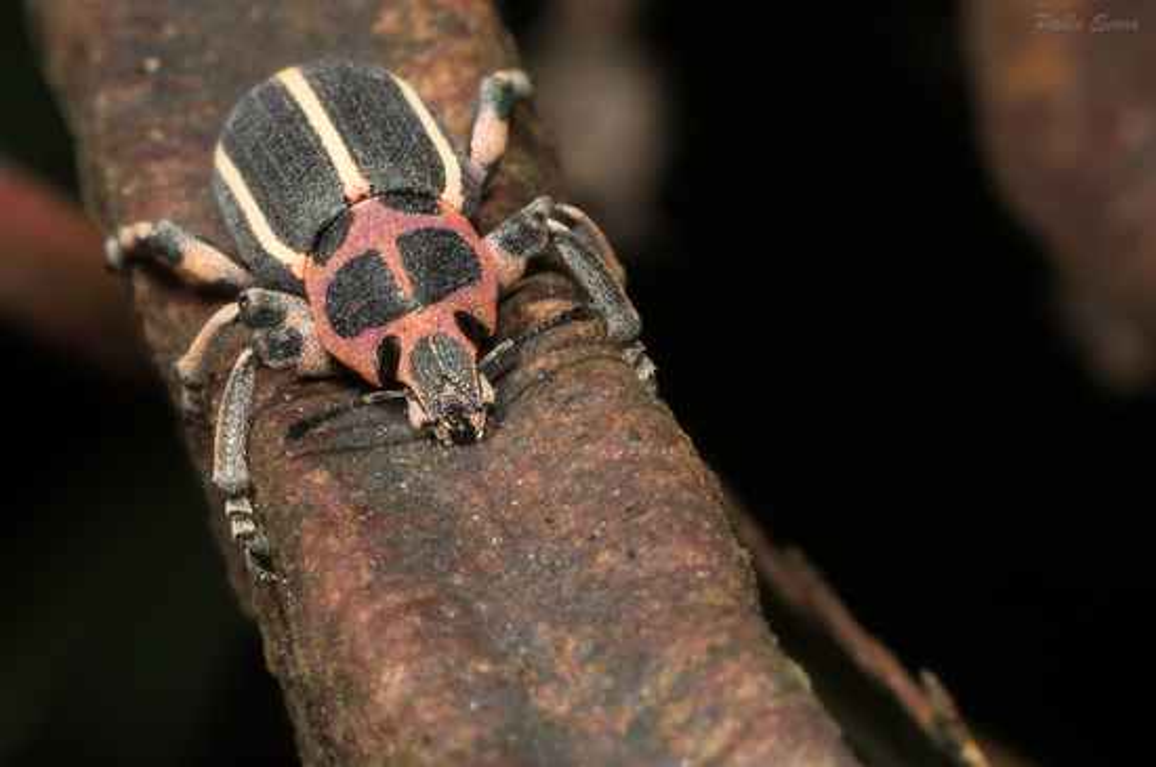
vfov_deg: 9.1
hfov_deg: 13.7
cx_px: 578
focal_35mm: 150
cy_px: 384
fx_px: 4810
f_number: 20
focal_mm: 100
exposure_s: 1/160
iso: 200
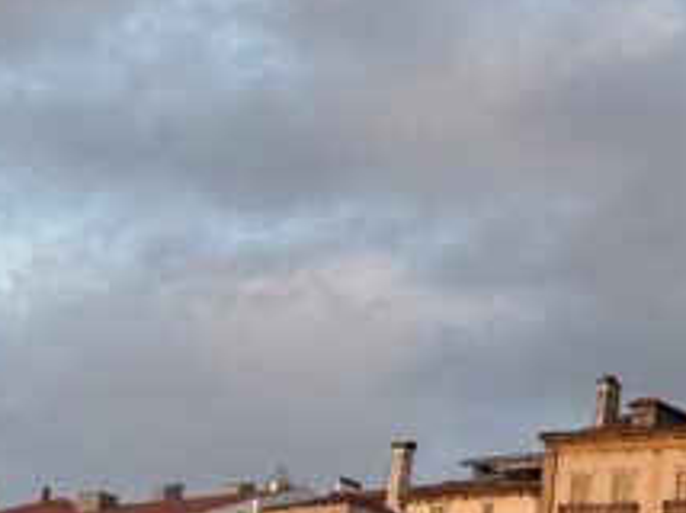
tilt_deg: +9.7
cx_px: 1366
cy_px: 628
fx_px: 2276
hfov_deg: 14.3
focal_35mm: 115
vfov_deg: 12.5
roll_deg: -1.6
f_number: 1.78
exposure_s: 1/521
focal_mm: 6.76
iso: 80
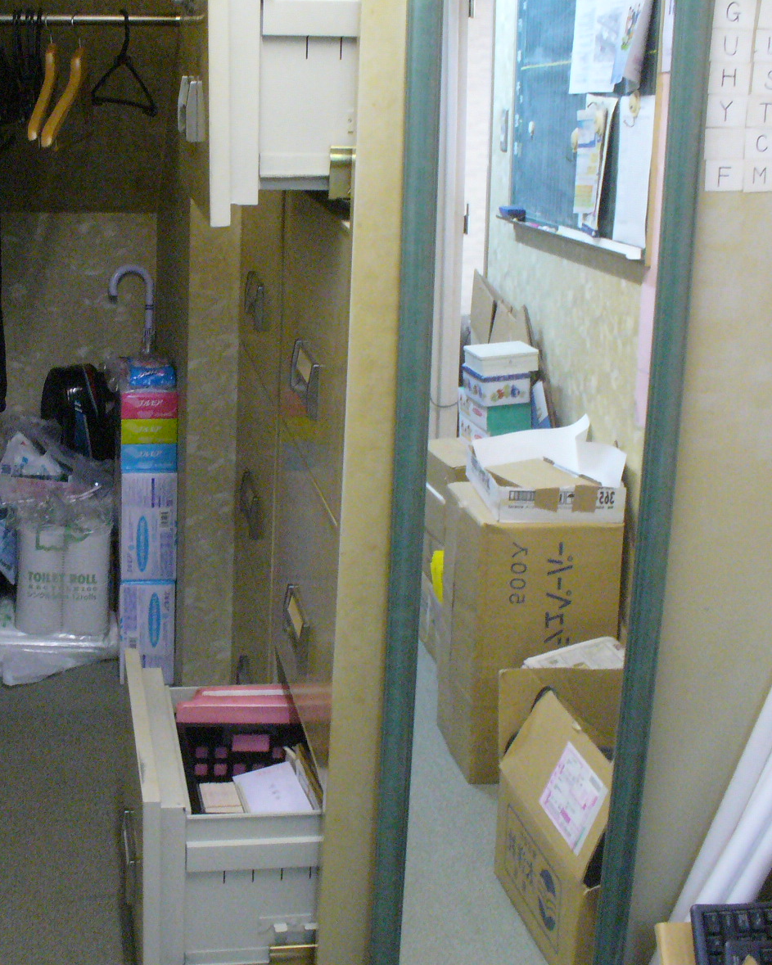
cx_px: 222
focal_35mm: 49
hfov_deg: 30.5
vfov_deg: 38.0
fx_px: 1400
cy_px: 480
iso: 400
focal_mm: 6.1
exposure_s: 1/25
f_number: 2.8
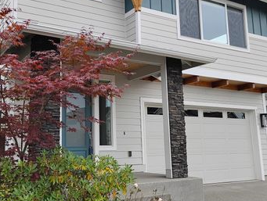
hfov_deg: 45.3
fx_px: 317
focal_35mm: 41
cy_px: 92
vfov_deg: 35.2
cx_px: 101
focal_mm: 4.26
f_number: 1.8
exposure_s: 1/148
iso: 100
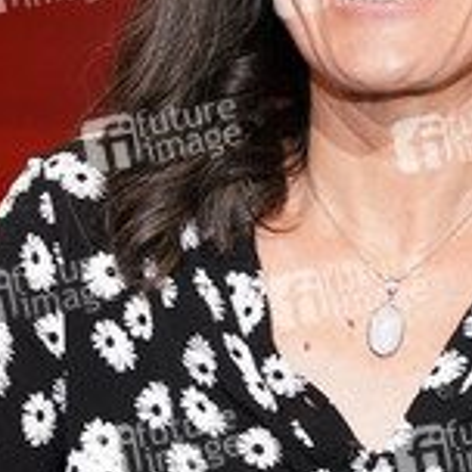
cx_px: 390
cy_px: 59
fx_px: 1481
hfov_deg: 17.9
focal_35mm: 96
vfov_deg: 17.9
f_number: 5
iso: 1600
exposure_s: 1/125
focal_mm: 38
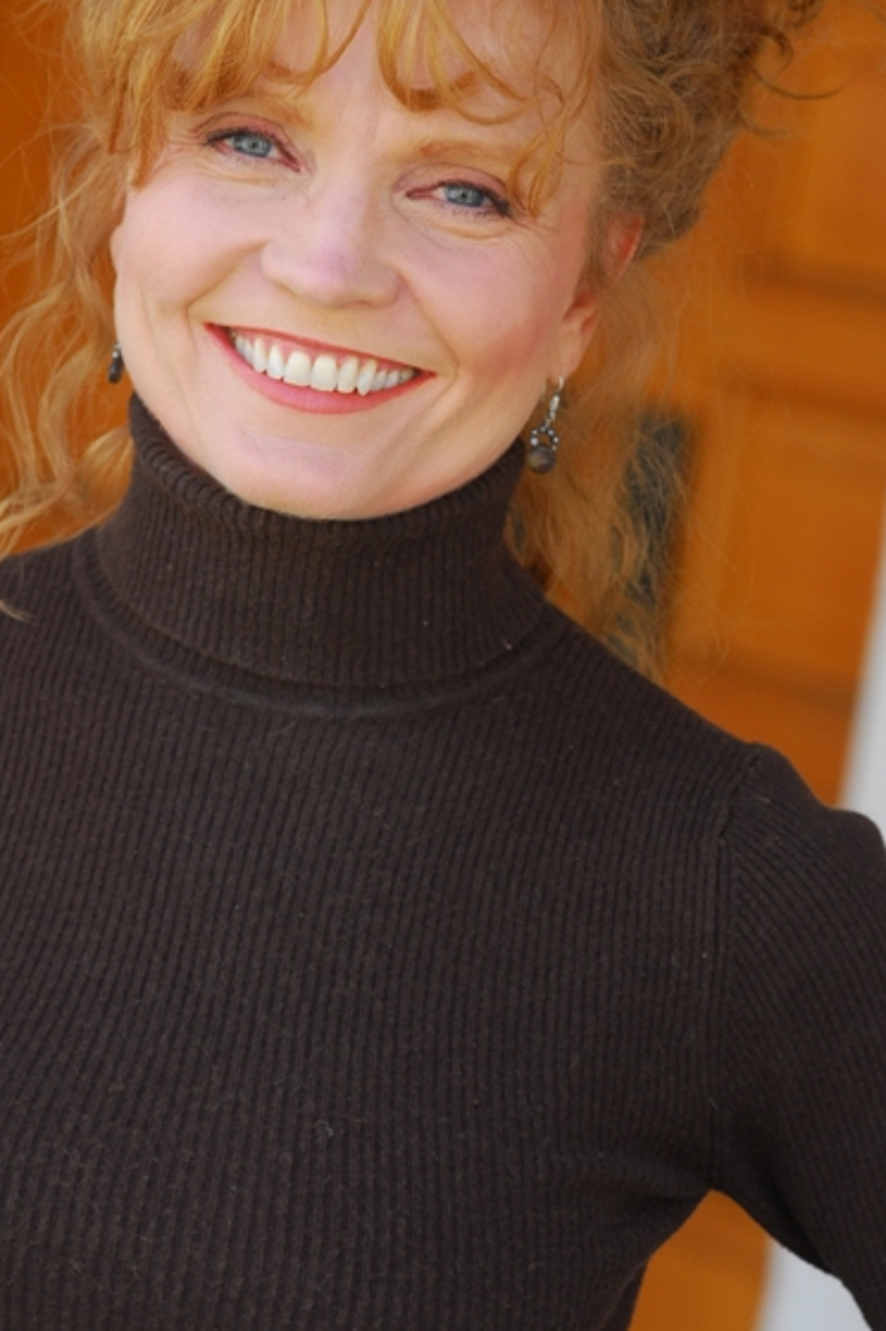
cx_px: 312
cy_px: 523
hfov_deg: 8.0
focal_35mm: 171
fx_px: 6308
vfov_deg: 12.0
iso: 400
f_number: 4
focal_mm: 85
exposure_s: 1/250
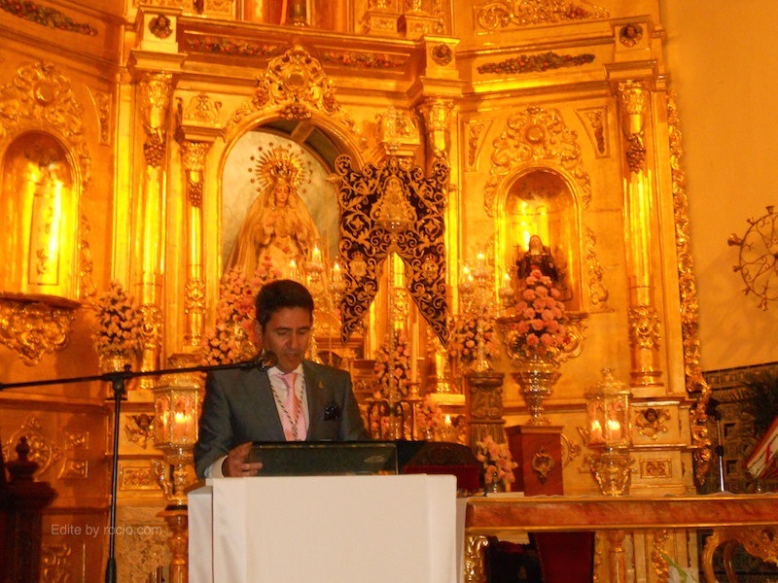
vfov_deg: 27.0
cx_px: 389
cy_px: 292
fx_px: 1214
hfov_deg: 35.5
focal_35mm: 54
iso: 640
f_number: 4.8
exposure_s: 1/30
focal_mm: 9.8
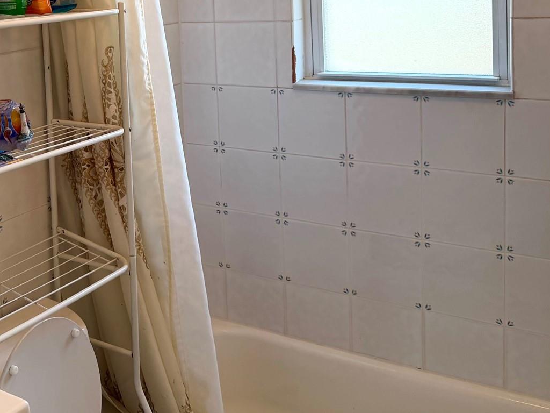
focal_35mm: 48
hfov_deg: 37.7
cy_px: 56
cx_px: 85
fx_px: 763
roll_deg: +3.6
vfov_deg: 29.3
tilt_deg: -6.5
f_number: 1.78
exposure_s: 1/203
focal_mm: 6.76
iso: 125
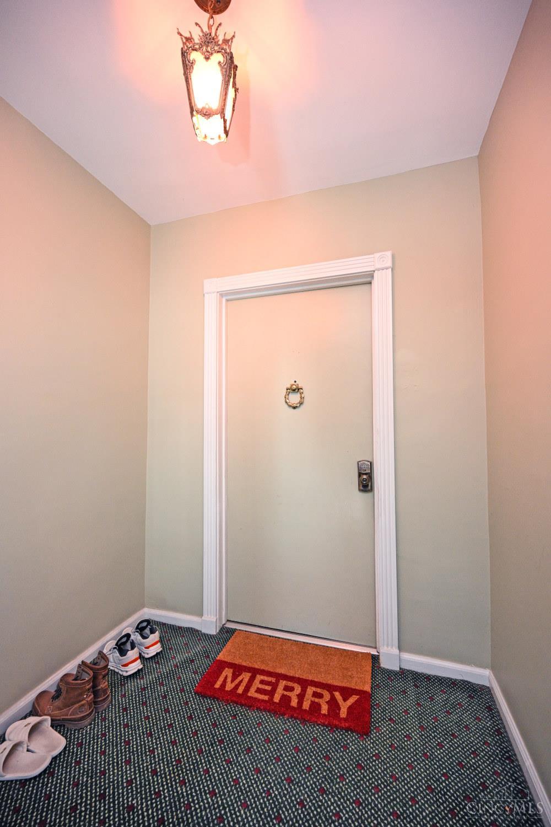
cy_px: 414
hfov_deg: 81.2
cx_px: 276
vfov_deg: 104.3
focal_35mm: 14
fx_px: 321
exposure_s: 1/60
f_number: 4
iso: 2200
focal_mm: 14
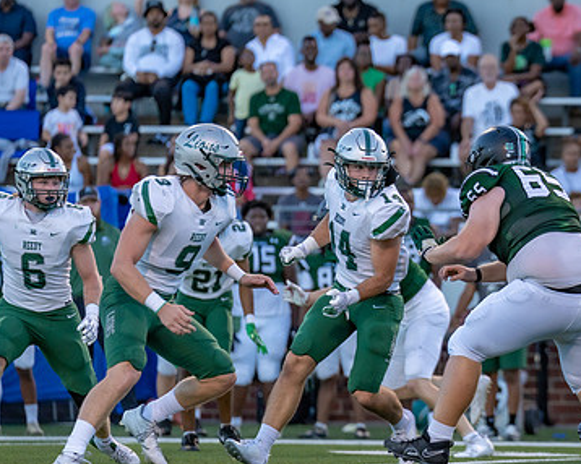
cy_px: 253
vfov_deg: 3.5
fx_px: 7648
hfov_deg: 4.3
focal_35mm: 445
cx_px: 614
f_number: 2.8
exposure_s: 1/1250
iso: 800
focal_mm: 200
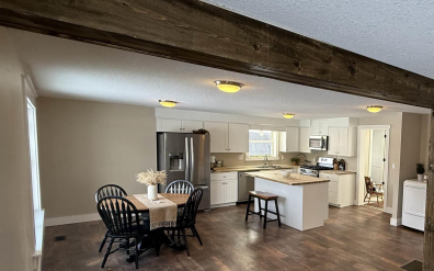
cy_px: 162
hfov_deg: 66.0
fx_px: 296
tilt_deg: -4.4
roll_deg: -2.4
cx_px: 347
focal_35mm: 25
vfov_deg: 48.9
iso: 160
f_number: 2.2
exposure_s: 1/120
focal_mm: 2.22
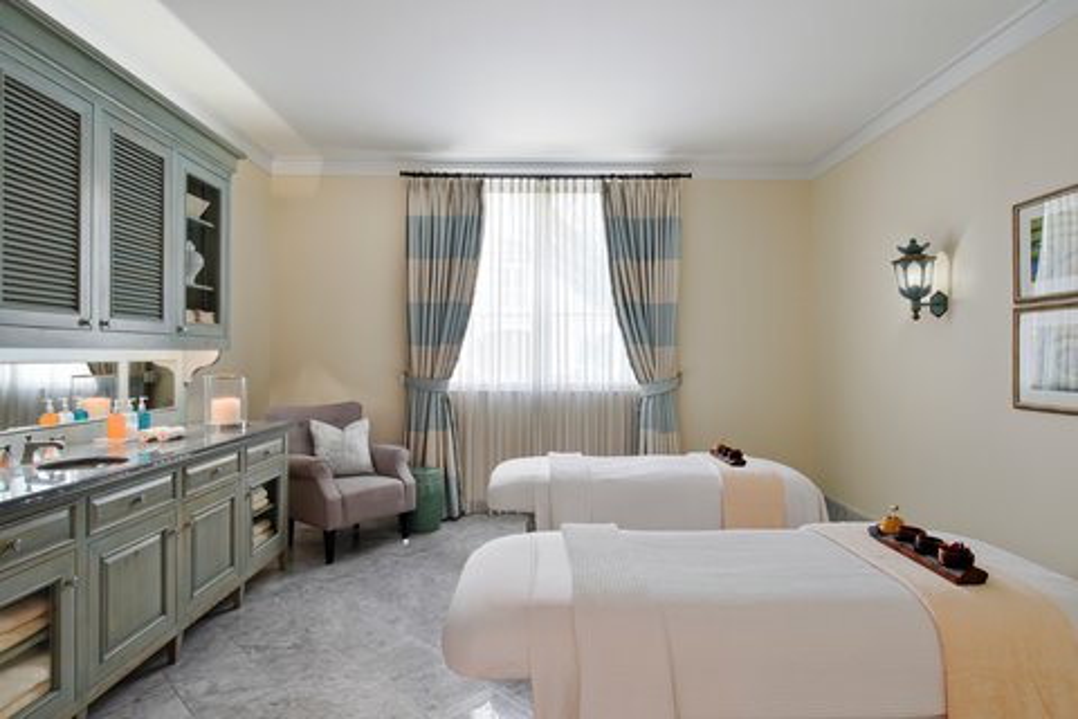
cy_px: 360
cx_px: 539
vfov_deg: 61.9
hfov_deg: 84.0
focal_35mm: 20
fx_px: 599
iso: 200
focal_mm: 20
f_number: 16
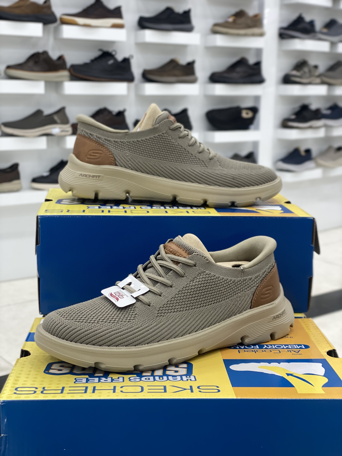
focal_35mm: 52
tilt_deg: -9.3
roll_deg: -1.1
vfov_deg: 36.8
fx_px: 685
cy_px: 228
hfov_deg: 28.0
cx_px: 171
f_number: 2
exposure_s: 1/100
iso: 25
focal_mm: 6
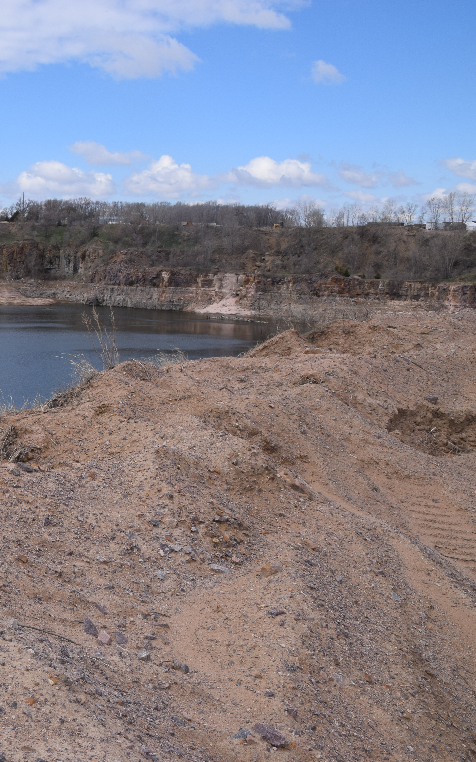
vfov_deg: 18.8
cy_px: 384
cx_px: -60
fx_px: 2304
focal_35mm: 111
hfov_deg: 11.6
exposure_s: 1/500
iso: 200
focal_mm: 48
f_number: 11
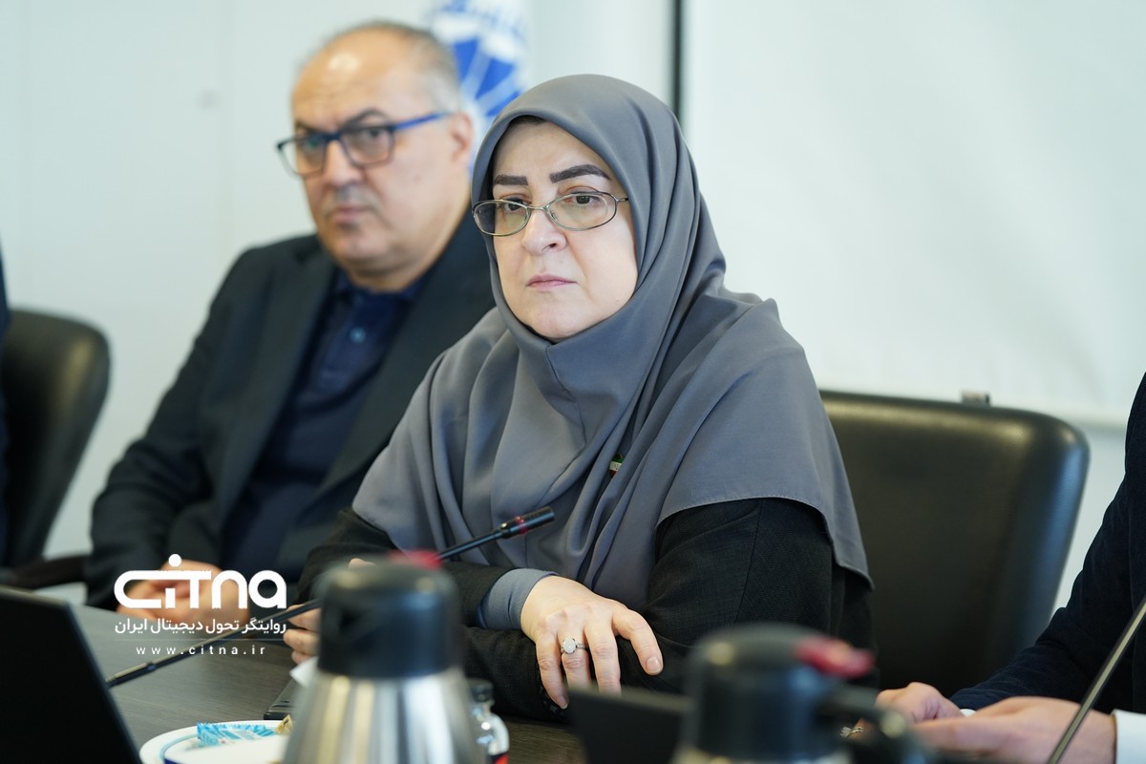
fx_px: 3088
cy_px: 382
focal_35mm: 97
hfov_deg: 21.0
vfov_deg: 14.1
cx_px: 573
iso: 2000
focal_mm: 97
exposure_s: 1/200
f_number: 2.8
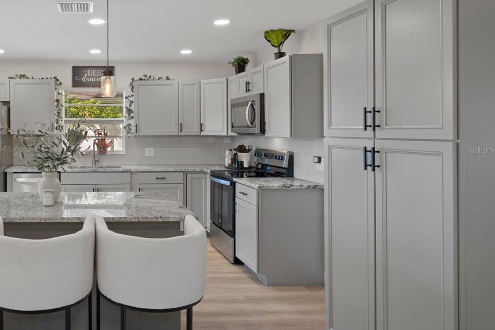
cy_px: 150
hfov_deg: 64.1
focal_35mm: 27
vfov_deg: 47.9
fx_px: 371
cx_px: 135
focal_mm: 18
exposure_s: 1/2
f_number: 9
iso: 320
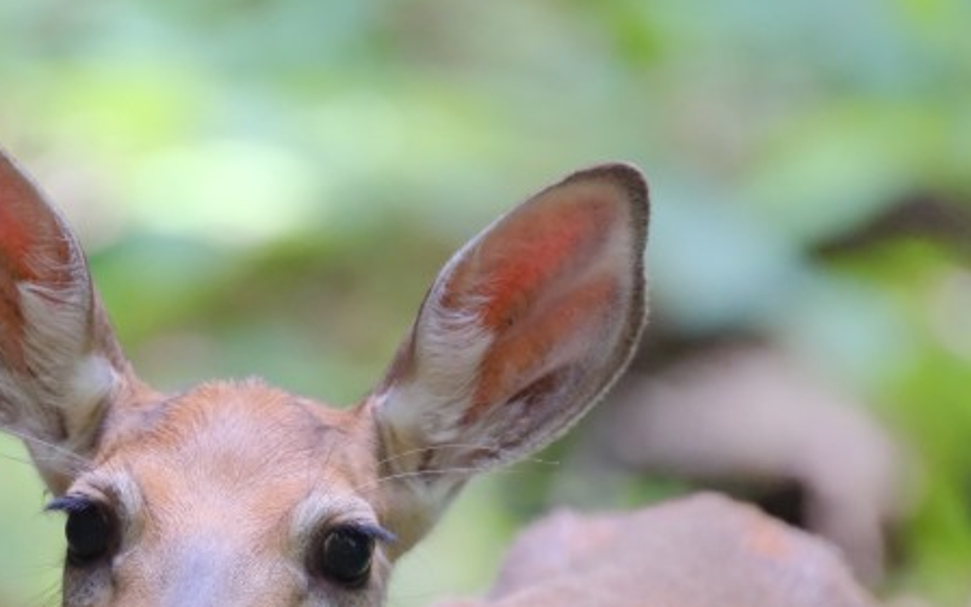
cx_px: 286
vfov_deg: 1.1
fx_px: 32496
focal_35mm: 1228
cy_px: 525
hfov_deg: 1.7
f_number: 5.6
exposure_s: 1/125
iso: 5000
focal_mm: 400
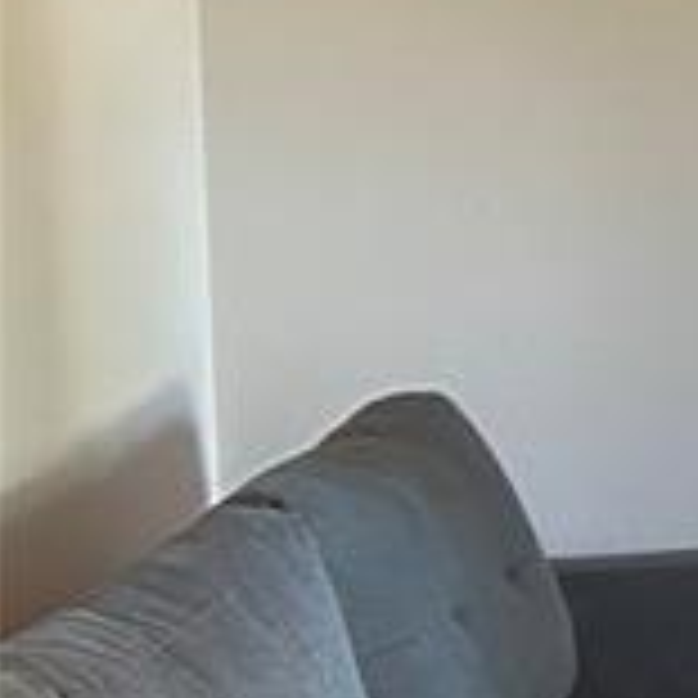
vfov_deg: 11.3
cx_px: 2301
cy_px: -63
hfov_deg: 8.8
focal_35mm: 152
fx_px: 3468
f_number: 1.5
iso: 500
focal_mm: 5.7
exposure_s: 1/60
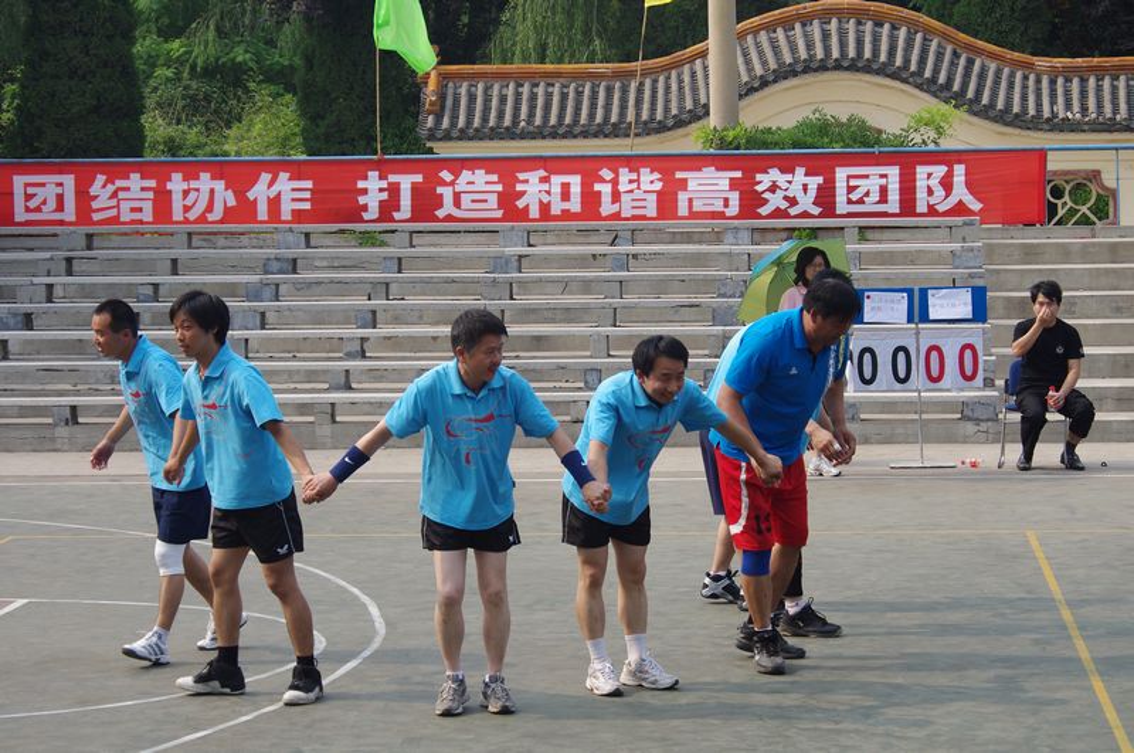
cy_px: 376
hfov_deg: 20.0
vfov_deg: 13.4
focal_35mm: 102
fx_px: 3208
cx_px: 567
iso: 200
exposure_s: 1/320
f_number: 7.1
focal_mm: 67.5
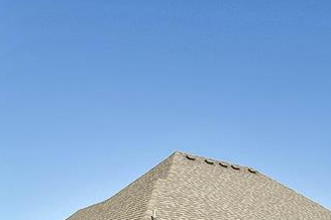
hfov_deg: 37.6
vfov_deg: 22.8
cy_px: 299
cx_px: 248
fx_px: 474
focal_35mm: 52
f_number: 9
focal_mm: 11
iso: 100
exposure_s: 1/320
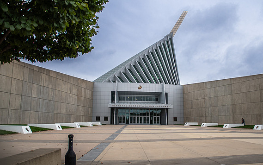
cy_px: 88
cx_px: 145
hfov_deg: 64.5
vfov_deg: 43.2
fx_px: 208
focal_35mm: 29
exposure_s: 1/1250
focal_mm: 16
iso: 100
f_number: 2.8
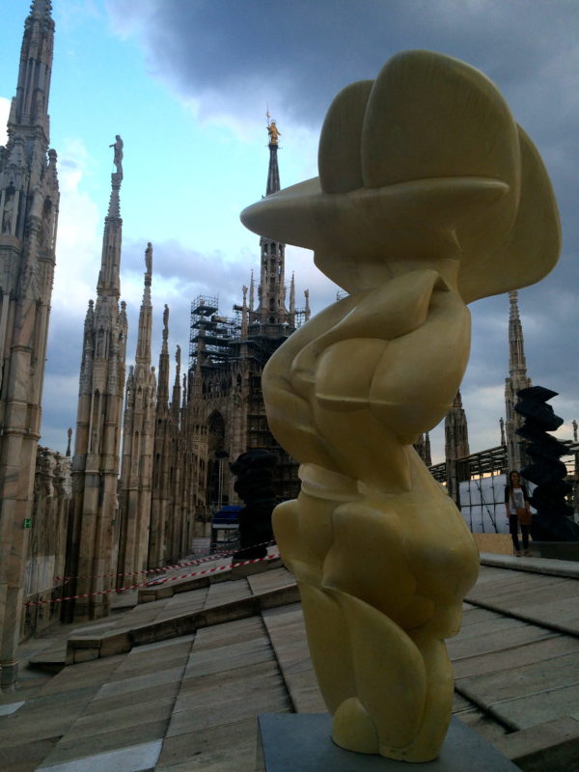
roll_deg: +0.3
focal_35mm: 29
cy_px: 386
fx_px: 647
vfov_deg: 61.7
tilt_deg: +12.0
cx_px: 290
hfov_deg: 48.2
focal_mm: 4.15
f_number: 2.2
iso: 32
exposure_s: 1/167
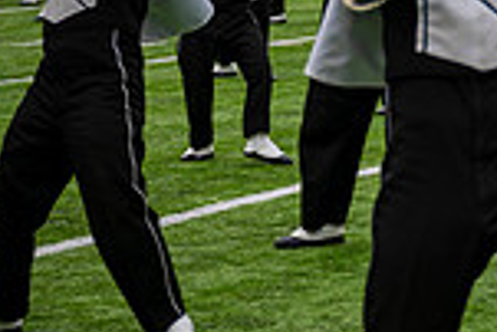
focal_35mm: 203
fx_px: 2805
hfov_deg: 9.7
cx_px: 859
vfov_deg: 6.7
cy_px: -51
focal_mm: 53
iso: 100
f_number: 2.8
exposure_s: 1/500
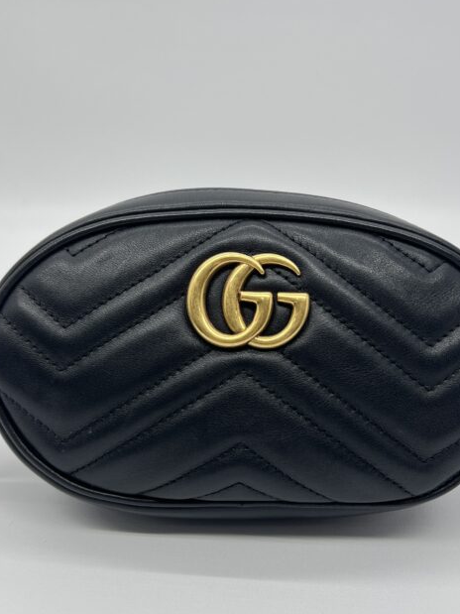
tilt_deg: -24.7
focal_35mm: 43
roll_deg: -0.5
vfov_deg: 43.8
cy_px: 337
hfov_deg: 33.6
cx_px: 229
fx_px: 762
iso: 32
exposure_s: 1/117
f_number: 1.5
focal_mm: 5.7
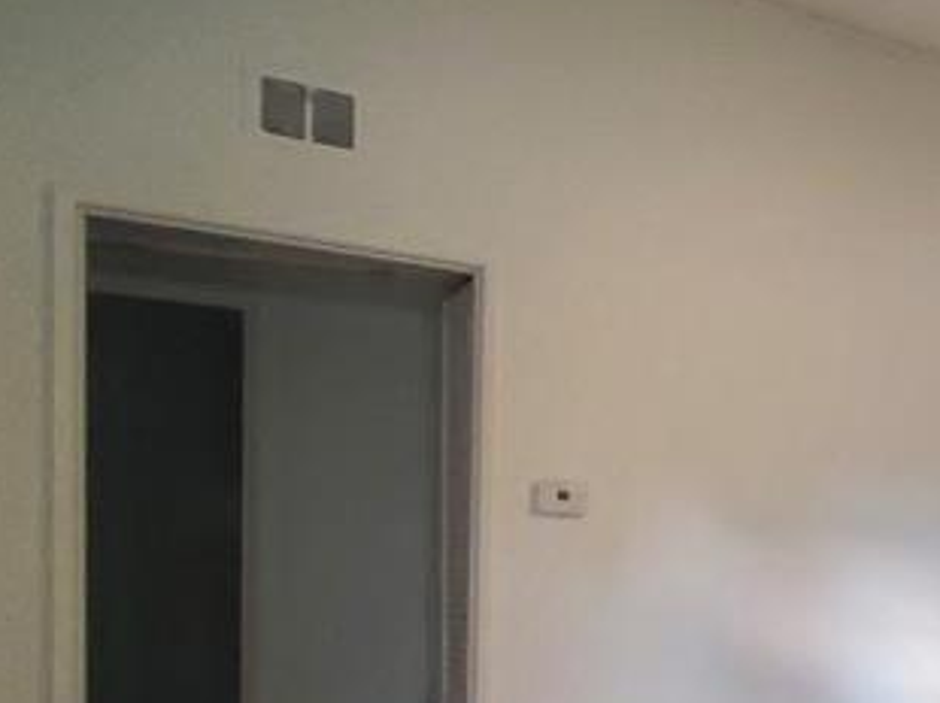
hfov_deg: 33.4
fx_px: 1167
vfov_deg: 32.3
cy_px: 597
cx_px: 1195
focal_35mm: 43
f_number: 2.2
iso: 320
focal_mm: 1.8
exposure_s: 1/60
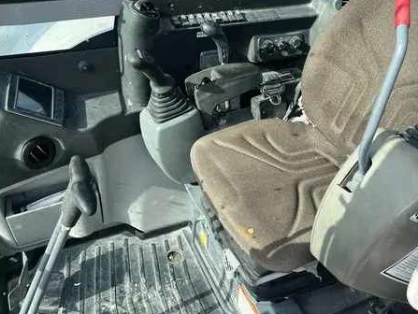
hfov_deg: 56.8
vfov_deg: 44.1
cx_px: 218
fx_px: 387
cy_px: 130
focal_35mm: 32
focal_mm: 5.1
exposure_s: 1/898
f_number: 1.6
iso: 50
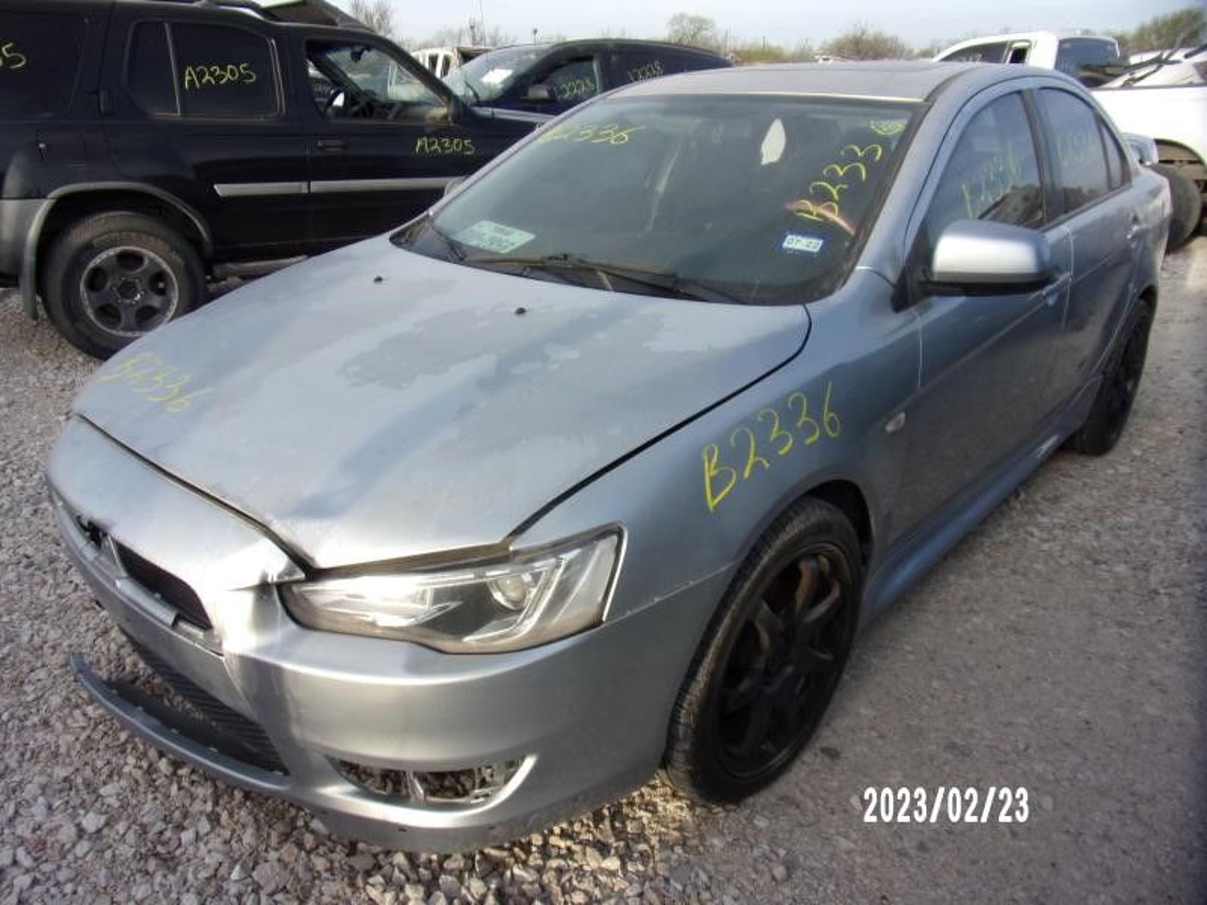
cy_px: 452
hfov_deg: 71.6
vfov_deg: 56.8
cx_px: 604
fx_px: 837
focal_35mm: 24
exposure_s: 1/340
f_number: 3.3
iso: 80
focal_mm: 4.3
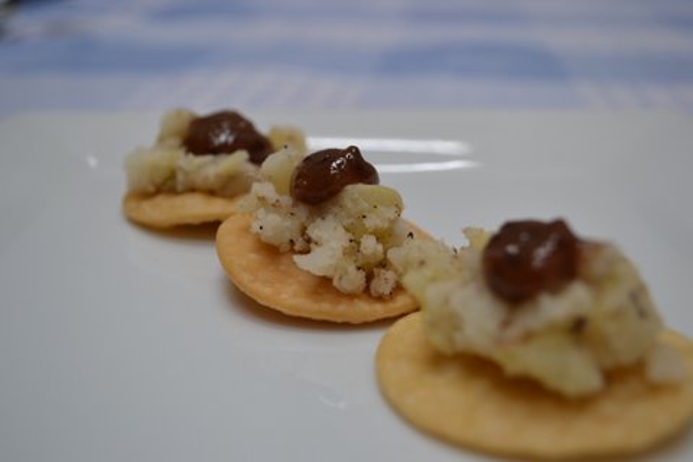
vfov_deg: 30.8
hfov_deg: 45.0
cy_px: 231
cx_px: 346
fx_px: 837
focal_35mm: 44
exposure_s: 1/60
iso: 450
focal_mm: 29
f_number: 4.5
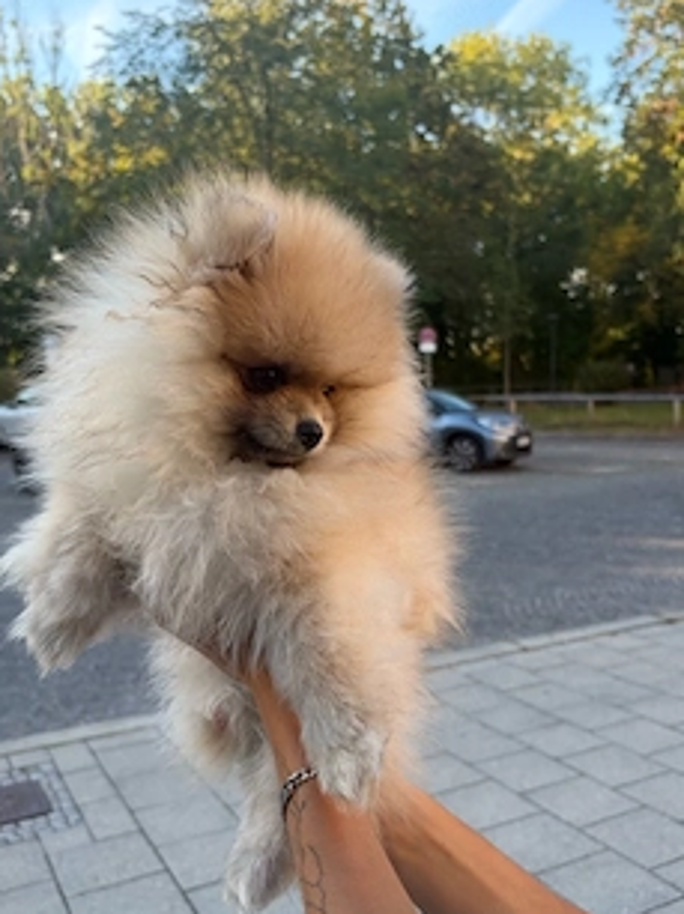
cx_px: 367
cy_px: 457
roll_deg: +2.0
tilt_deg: -5.0
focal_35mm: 34
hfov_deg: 41.7
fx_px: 897
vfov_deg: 54.0
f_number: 1.6
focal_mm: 5.96
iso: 50
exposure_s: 1/341
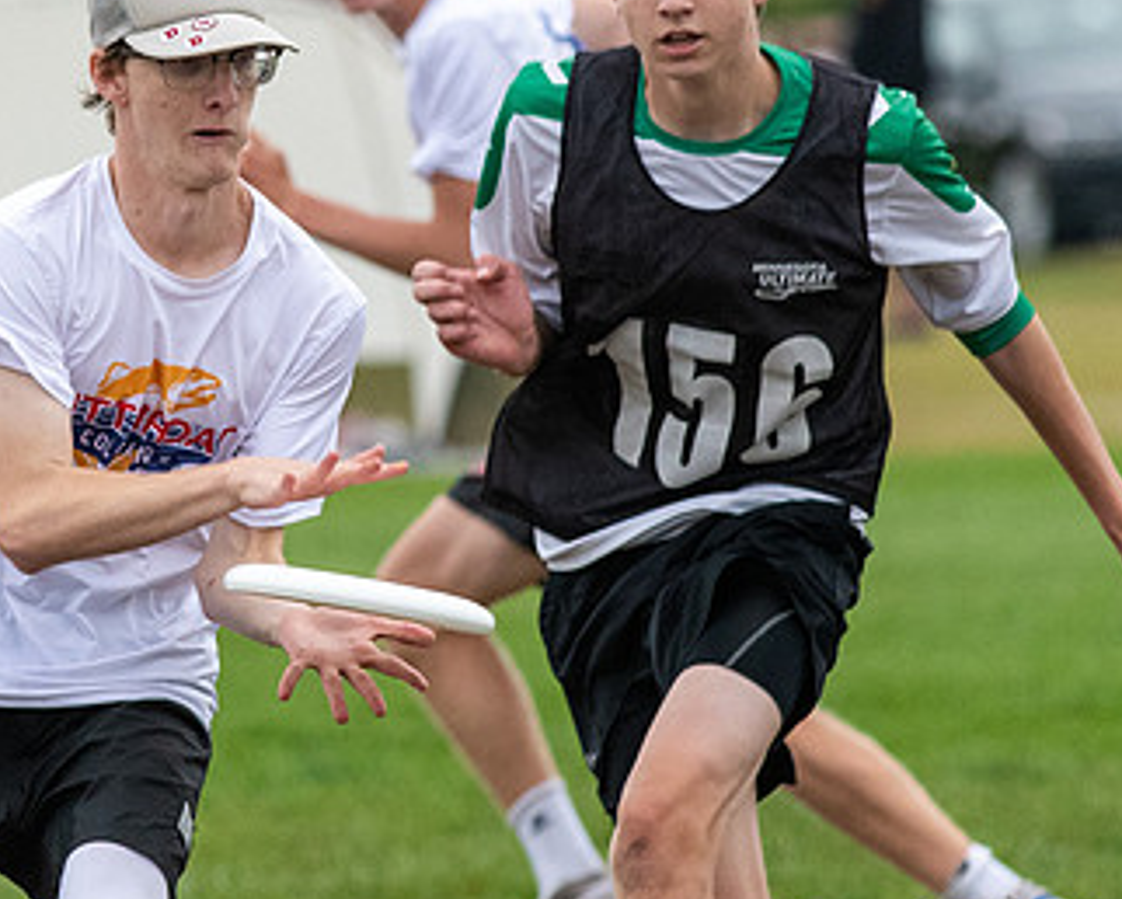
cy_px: 233
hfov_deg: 1.7
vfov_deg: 1.3
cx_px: 151
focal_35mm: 1161
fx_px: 38577
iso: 1600
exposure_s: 1/2000
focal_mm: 300
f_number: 5.6
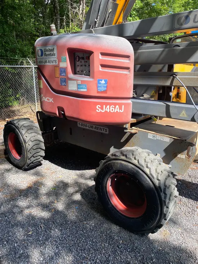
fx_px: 198
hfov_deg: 53.1
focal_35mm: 26
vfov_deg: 67.3
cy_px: 132
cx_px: 99
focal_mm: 4.25
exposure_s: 1/1007
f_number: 1.8
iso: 32
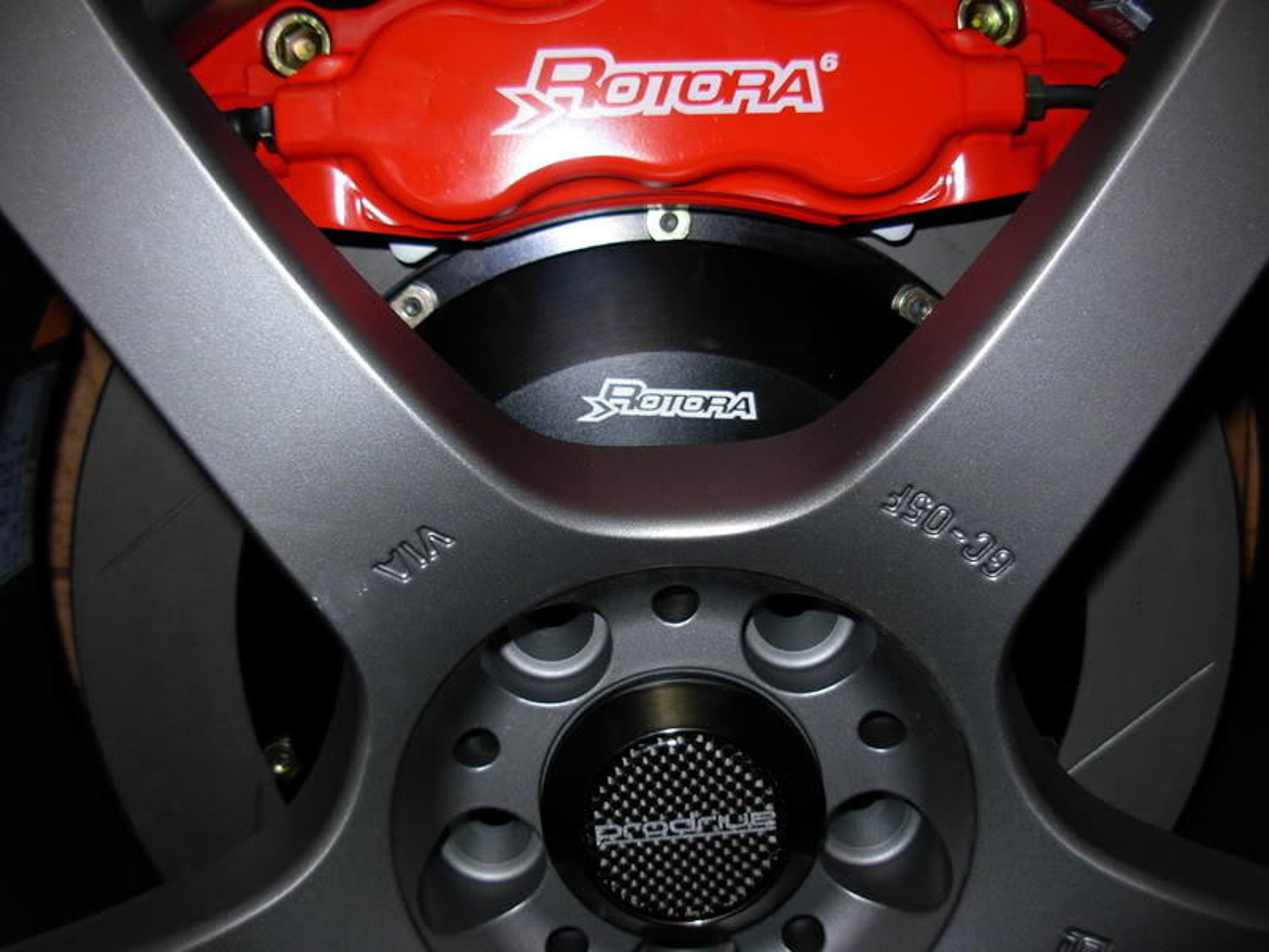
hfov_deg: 49.0
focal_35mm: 38
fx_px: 1393
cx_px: 634
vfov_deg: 37.7
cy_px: 476
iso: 79
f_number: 2.9
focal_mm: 6.3
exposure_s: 1/22.6
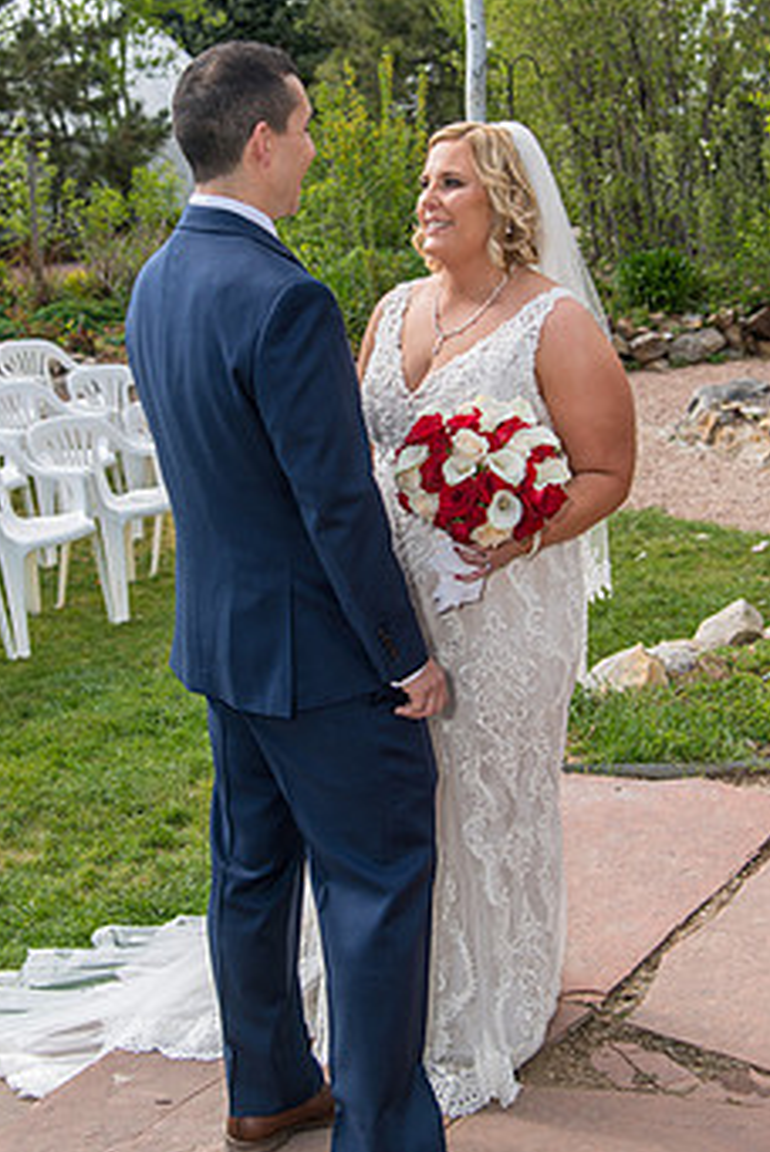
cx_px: 371
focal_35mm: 58
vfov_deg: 34.3
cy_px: 453
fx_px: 1857
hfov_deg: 23.4
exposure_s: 1/160
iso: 80
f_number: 5
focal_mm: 44
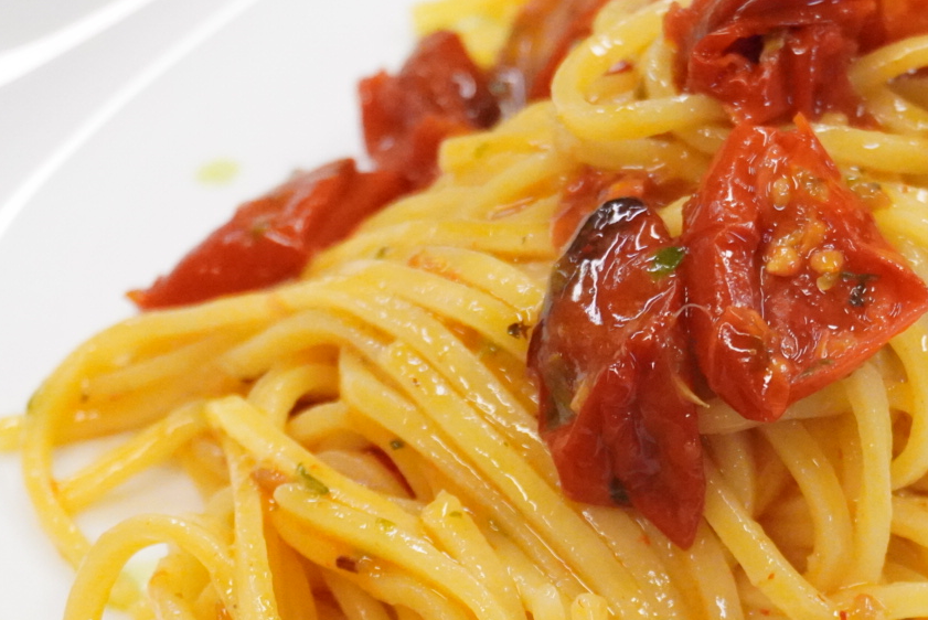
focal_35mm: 121
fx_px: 3121
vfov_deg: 11.3
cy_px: 495
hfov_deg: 16.8
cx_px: 735
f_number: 5.6
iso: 8000
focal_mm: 42
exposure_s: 1/500
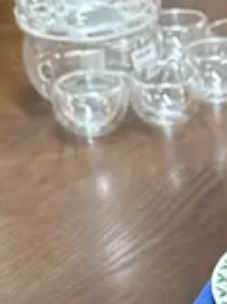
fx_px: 1368
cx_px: 281
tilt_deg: -40.3
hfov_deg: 9.3
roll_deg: +1.8
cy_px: 637
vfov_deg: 11.3
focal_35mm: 156
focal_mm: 6.86
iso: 400
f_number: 1.78
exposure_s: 1/50
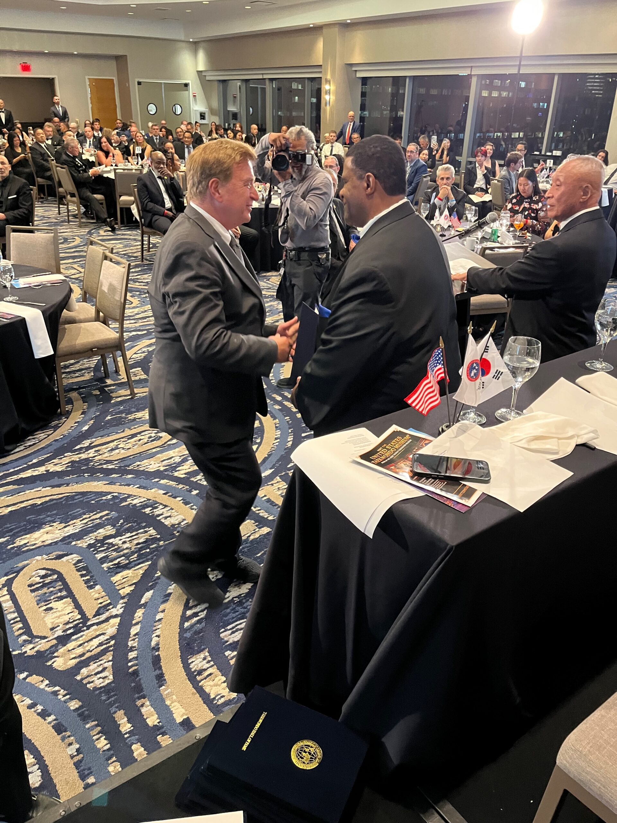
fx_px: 618
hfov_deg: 53.1
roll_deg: -4.1
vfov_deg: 67.3
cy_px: 412
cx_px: 308
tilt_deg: -25.3
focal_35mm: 26
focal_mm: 5.1
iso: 400
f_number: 1.6
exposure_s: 1/40
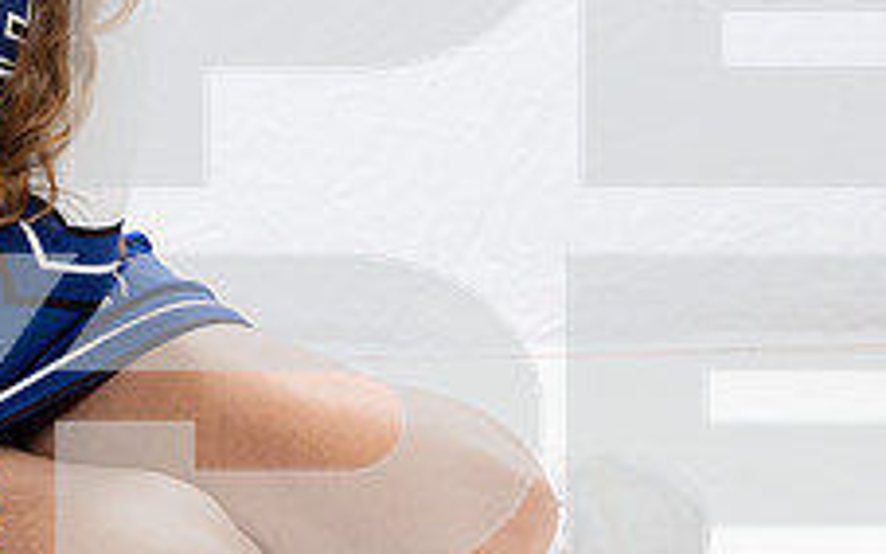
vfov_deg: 7.1
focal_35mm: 184
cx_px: -278
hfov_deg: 11.1
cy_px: -41
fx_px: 4444
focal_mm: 54
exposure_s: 1/250
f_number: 9
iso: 1250
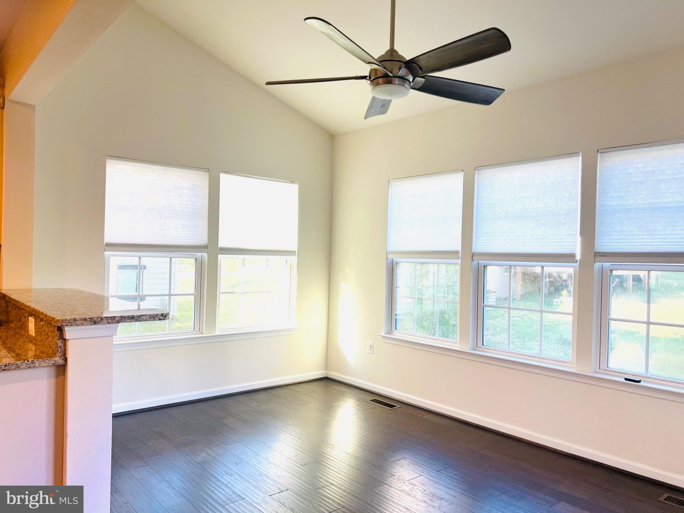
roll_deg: -1.1
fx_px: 514
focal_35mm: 26
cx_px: 342
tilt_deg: -0.4
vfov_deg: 53.1
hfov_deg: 67.3
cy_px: 256
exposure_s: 1/120
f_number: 1.5
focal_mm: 5.7
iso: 50
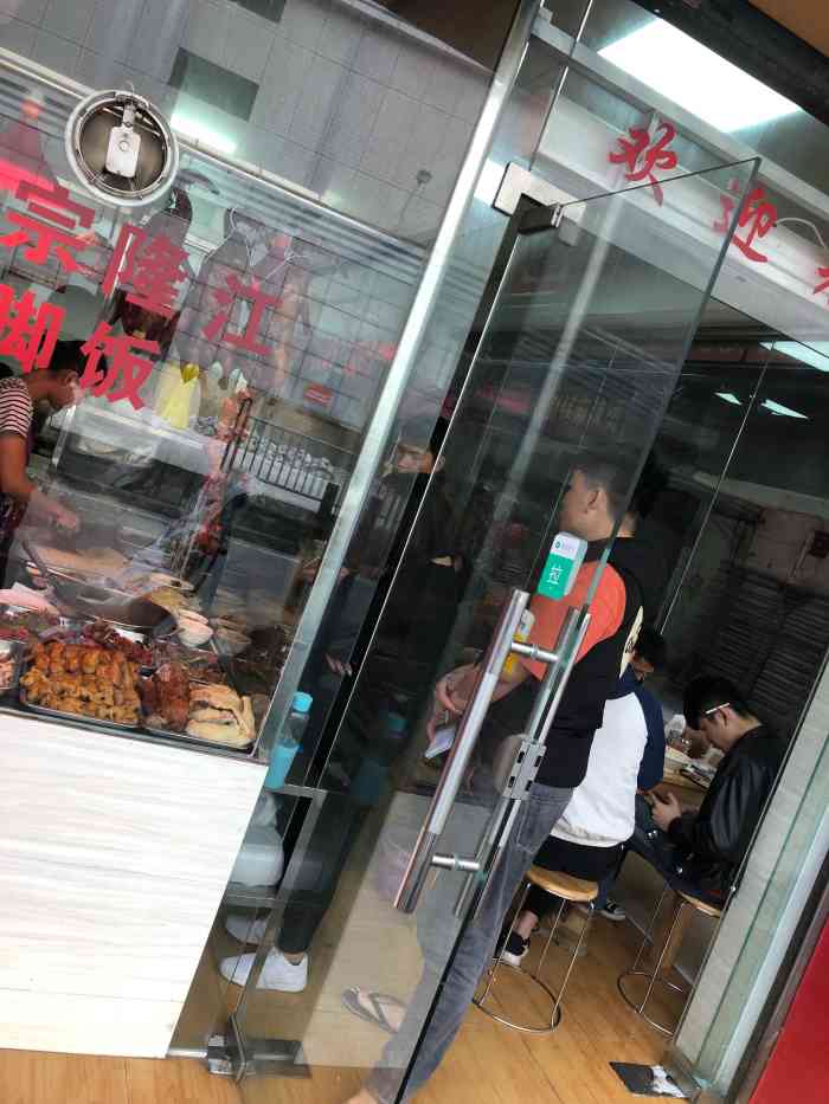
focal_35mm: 28
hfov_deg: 49.8
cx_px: 414
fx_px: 894
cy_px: 552
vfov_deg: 63.4
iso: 40
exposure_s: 1/100
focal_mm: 4
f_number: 1.8
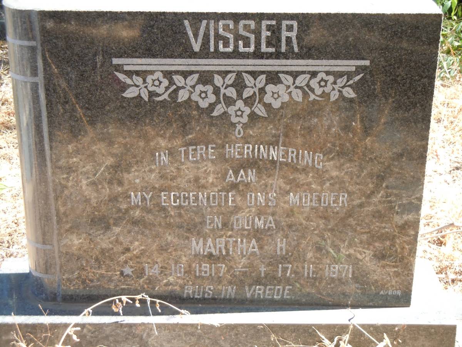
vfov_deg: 21.6
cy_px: 174
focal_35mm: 68
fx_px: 908
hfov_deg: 28.6
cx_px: 231
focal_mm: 12.2
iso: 200
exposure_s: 1/100
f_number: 4.1
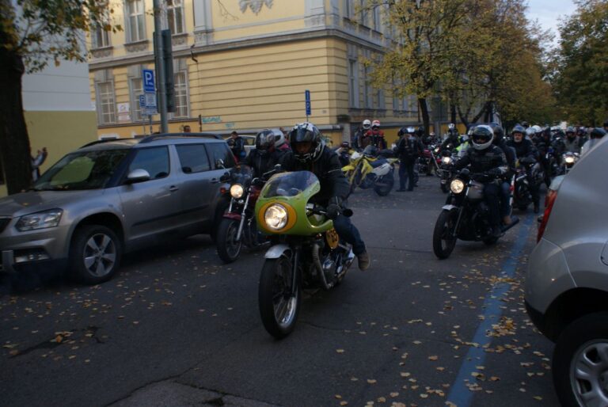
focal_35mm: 30
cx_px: 304
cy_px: 204
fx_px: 507
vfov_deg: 43.7
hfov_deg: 61.9
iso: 200
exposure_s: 1/160
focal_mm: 20
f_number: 8
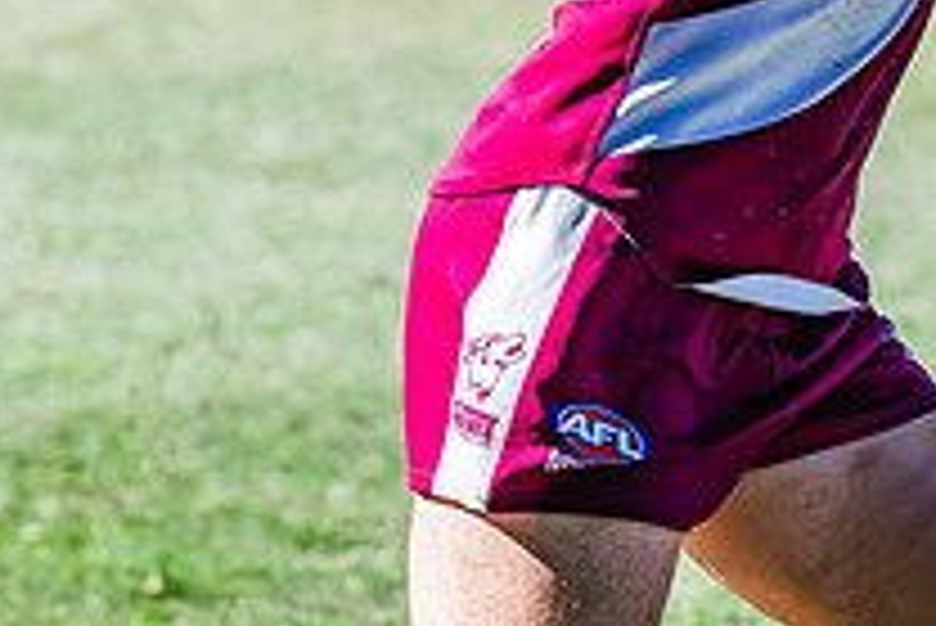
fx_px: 12800
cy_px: -152
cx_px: 774
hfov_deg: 4.2
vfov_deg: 2.8
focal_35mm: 492
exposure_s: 1/1600
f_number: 6.3
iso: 800
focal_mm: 170
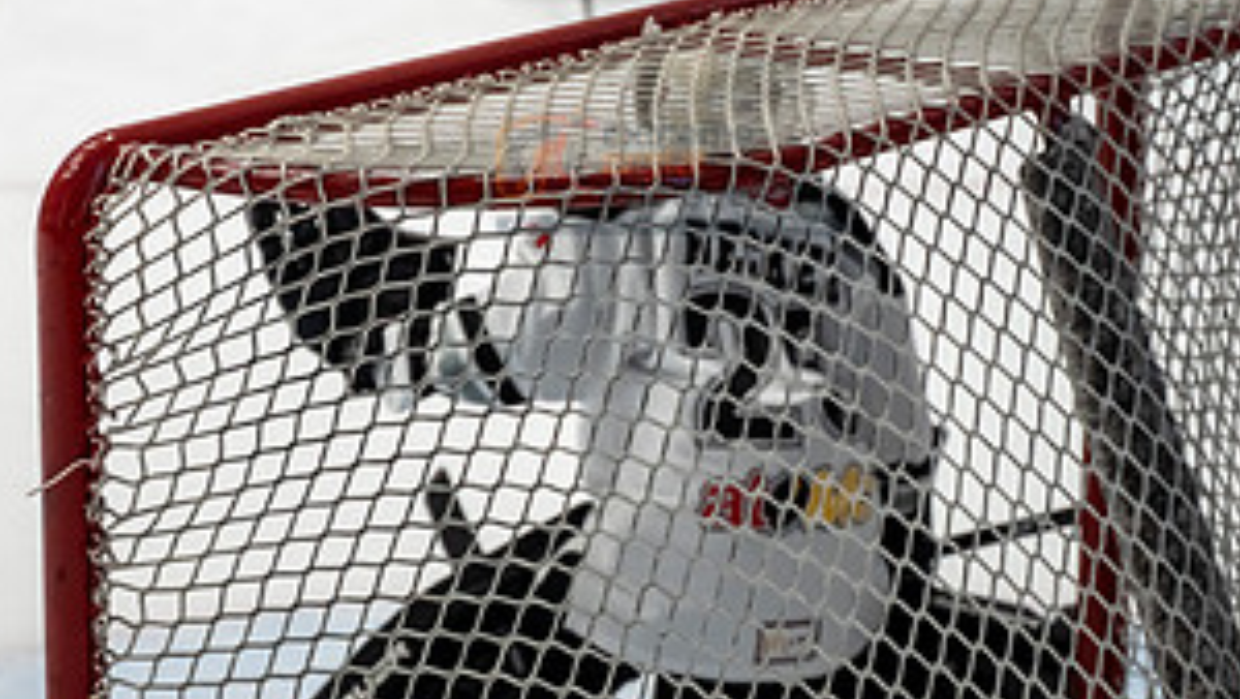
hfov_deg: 14.1
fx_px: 5000
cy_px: 172
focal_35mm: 152
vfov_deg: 8.0
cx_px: 674
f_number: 2.8
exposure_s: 1/1000
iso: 2500
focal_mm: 75
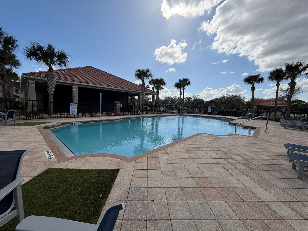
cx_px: 154
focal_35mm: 14
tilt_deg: -5.0
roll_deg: -1.9
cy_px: 116
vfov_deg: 85.7
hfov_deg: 102.1
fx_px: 125
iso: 25
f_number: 2.2
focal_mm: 2.22
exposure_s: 1/1259
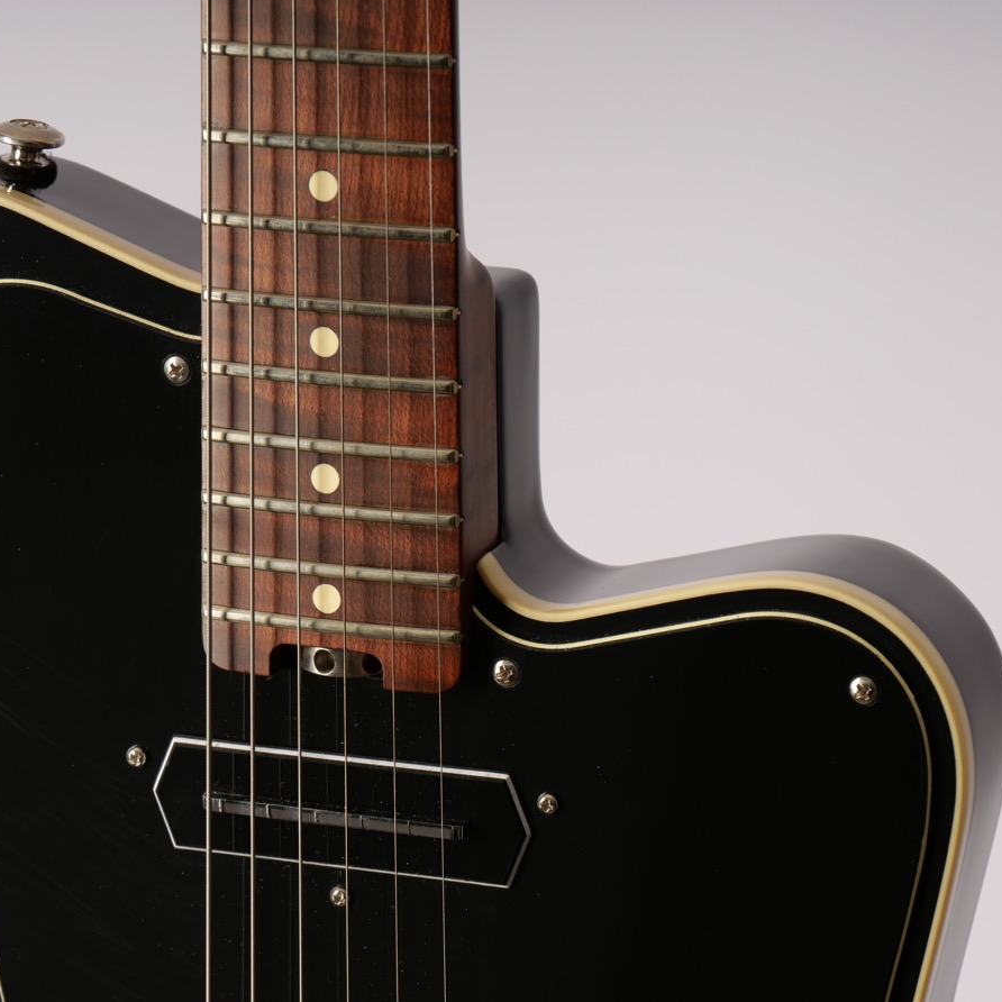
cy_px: 498
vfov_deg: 12.0
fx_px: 4749
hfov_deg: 12.0
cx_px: 389
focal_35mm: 145
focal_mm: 61
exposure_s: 1/200
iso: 200
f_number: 7.1
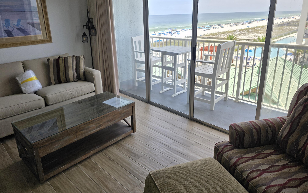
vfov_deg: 49.1
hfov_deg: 72.5
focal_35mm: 25
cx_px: 151
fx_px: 210
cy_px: 82
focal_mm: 6.3
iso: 32
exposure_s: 1/359
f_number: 1.7
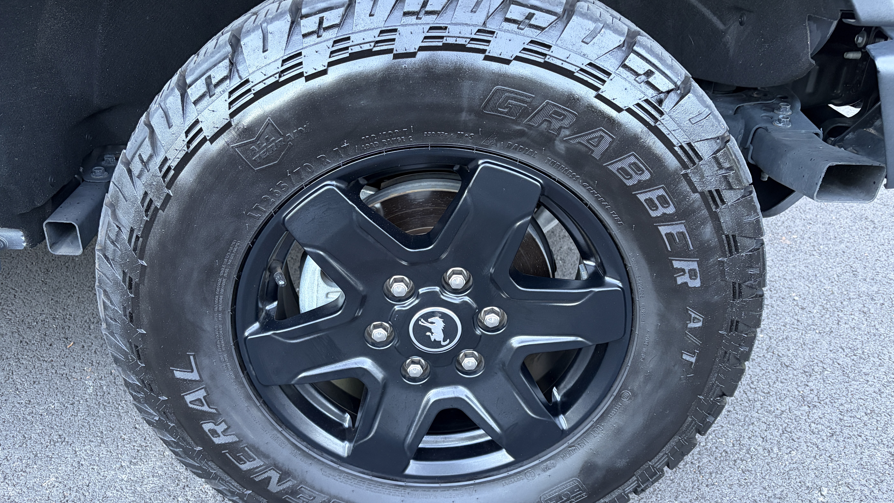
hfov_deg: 66.1
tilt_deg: -33.2
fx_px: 687
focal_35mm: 29
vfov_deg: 40.2
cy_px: 272
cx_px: 446
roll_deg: -2.8
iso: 320
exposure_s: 1/60
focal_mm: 5.96
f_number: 1.6
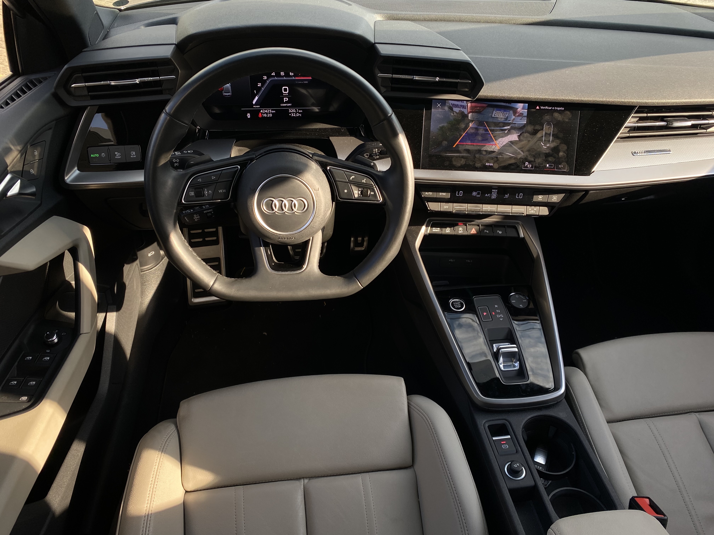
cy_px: 268
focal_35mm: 26
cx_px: 357
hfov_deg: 67.3
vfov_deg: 53.1
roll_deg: -4.4
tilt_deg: -40.9
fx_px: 536
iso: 32
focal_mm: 4.25
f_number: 1.8
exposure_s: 1/236
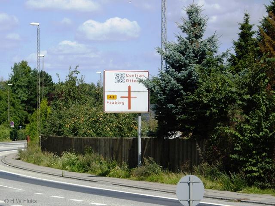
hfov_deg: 17.3
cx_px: 138
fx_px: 906
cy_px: 103
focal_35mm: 114
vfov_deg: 13.0
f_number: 8.3
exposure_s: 1/160
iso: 50
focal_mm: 18.6
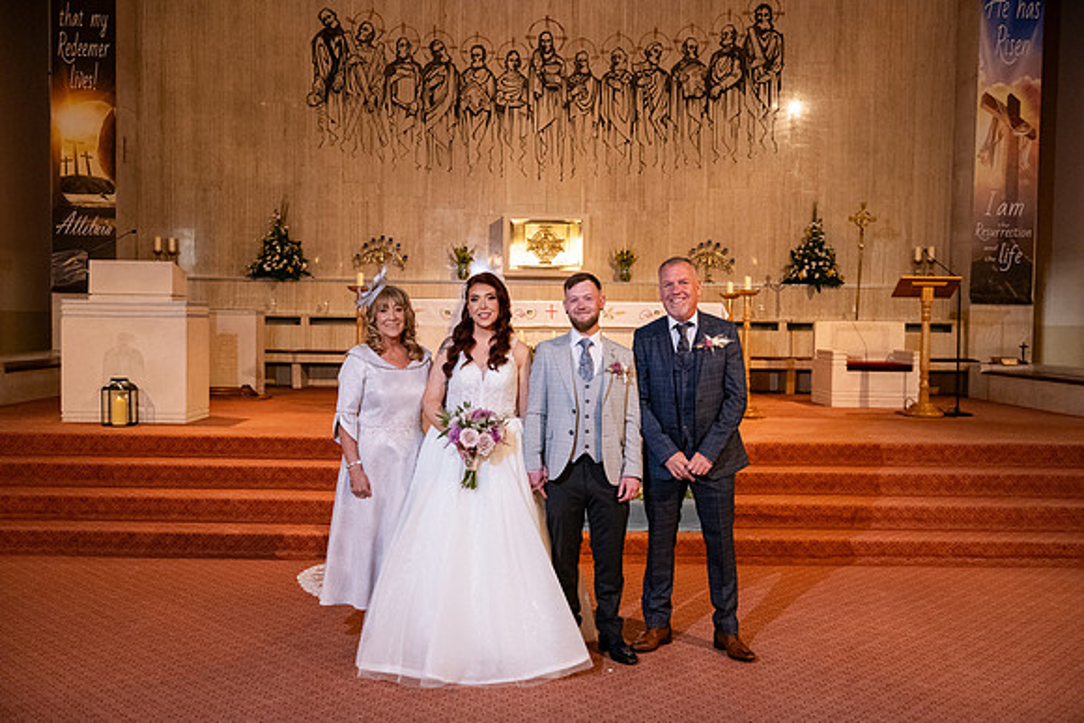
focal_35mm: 34
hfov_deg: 55.8
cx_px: 542
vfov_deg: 38.9
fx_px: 1024
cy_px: 362
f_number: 5
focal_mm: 34
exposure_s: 1/160
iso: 2000
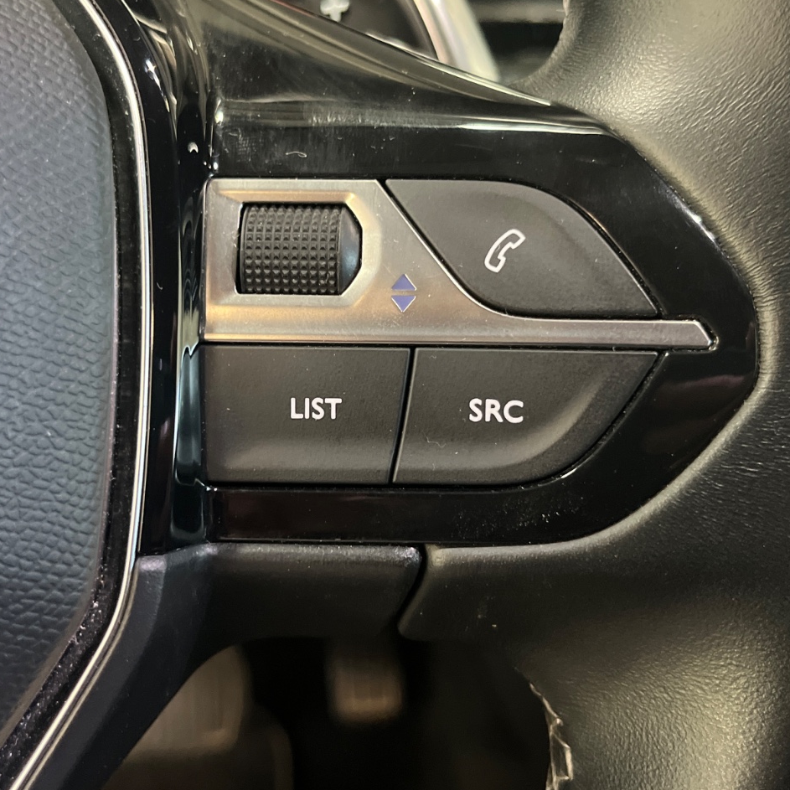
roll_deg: -0.1
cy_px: 360
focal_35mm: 39
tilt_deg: -21.7
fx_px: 1007
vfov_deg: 42.8
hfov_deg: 42.8
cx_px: 364
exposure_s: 1/30
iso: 640
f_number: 1.6
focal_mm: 5.1
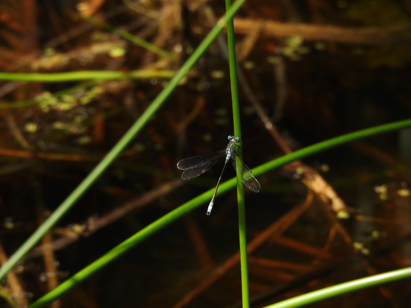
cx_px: 206
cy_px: 154
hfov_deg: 2.3
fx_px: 10094
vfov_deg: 1.8
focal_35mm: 850
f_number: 5.6
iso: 100
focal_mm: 152
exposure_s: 1/250
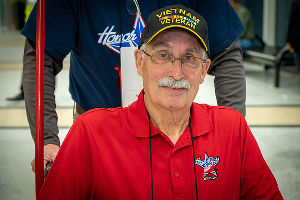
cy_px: 100
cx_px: 150
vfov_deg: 16.8
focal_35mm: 81
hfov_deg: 25.1
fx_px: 675
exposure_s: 1/100
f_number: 6.3
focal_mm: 81
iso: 4000
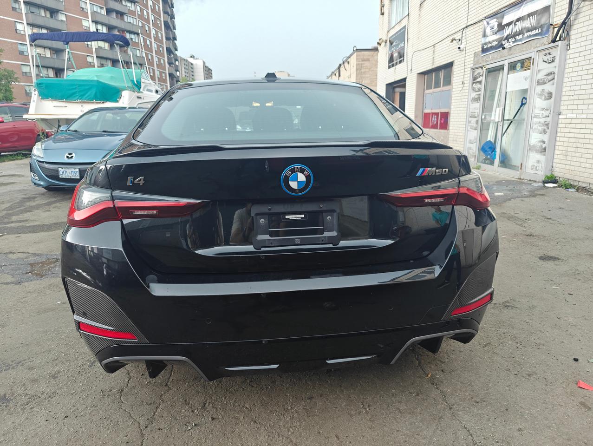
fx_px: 411
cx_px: 296
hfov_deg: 71.5
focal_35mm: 24
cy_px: 223
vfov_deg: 56.9
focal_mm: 6.06
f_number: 1.7
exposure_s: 1/100
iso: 640
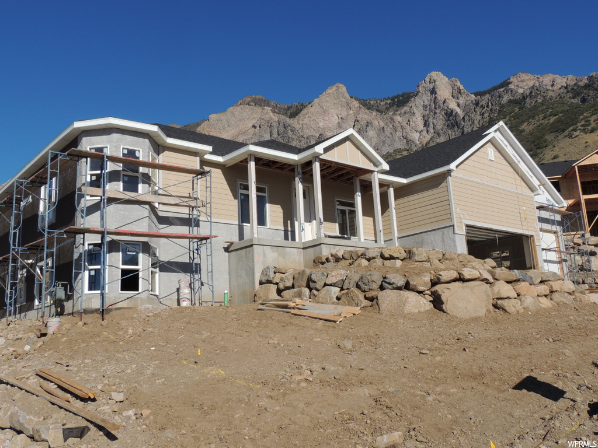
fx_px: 570
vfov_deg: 42.9
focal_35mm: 33
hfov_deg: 55.4
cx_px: 299
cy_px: 224
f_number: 4.5
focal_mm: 5.8
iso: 100
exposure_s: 1/1250
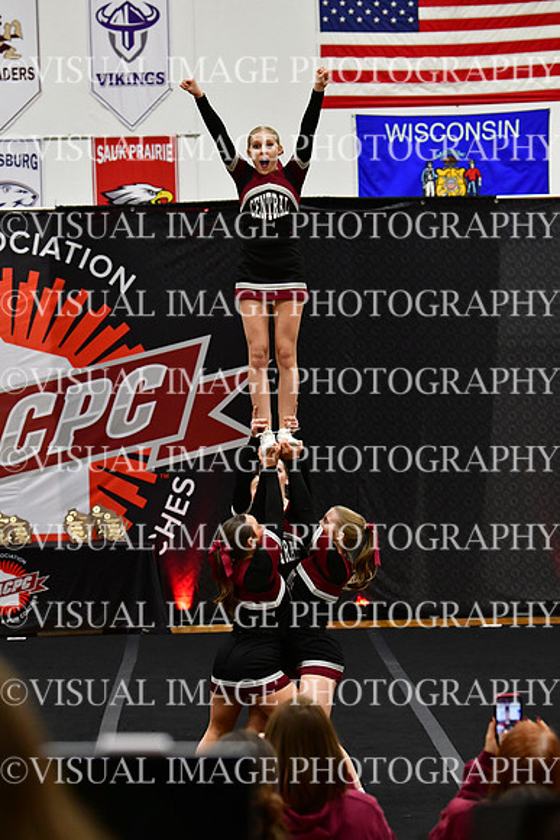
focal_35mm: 135
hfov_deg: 10.2
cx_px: 280
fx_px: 3148
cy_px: 420
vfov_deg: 15.2
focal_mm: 90
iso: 4000
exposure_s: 1/500
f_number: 4
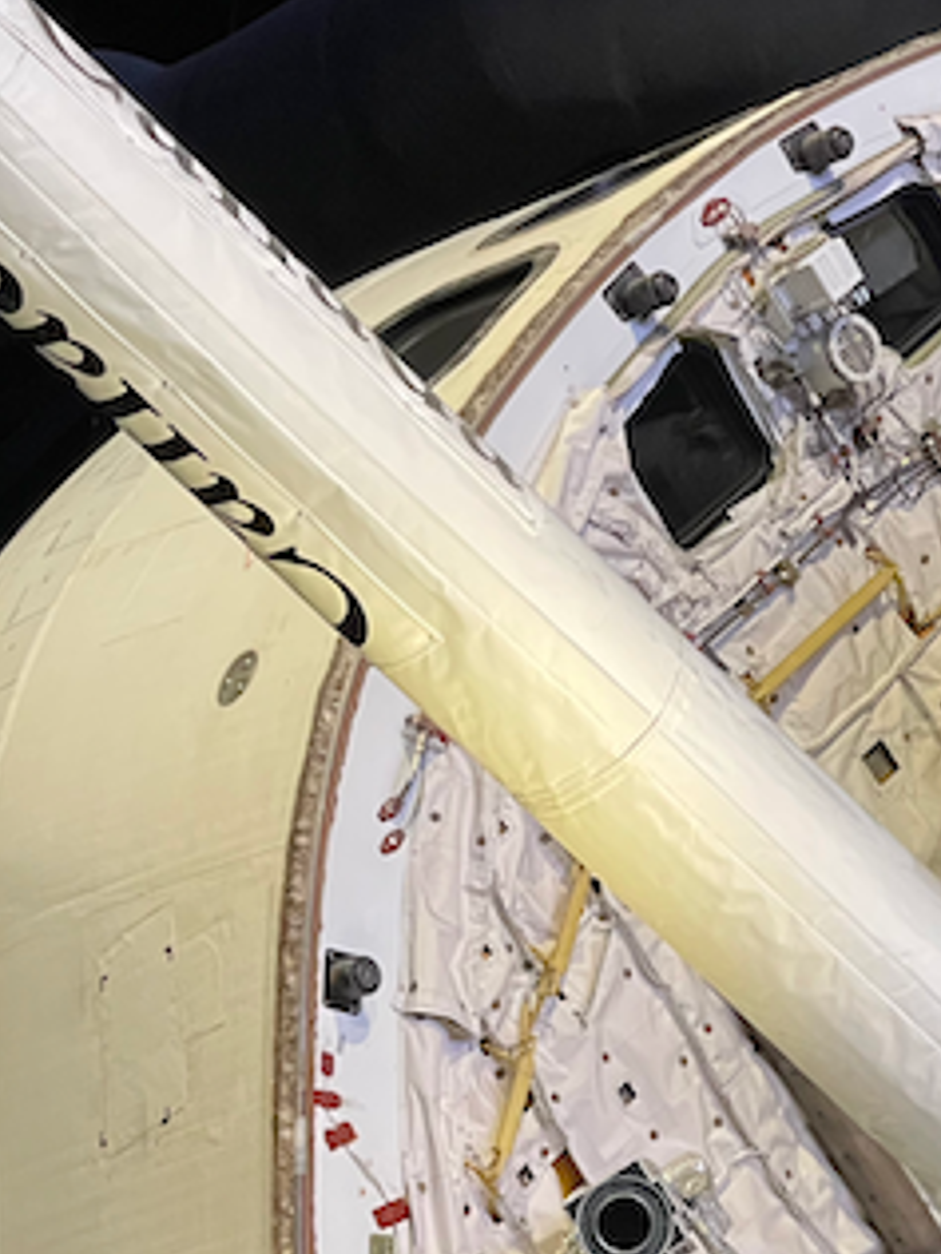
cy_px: 710
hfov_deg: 9.2
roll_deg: -0.6
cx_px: 643
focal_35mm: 162
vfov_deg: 12.2
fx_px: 5872
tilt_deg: +16.2
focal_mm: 7.5
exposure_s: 1/60
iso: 800
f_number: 2.2
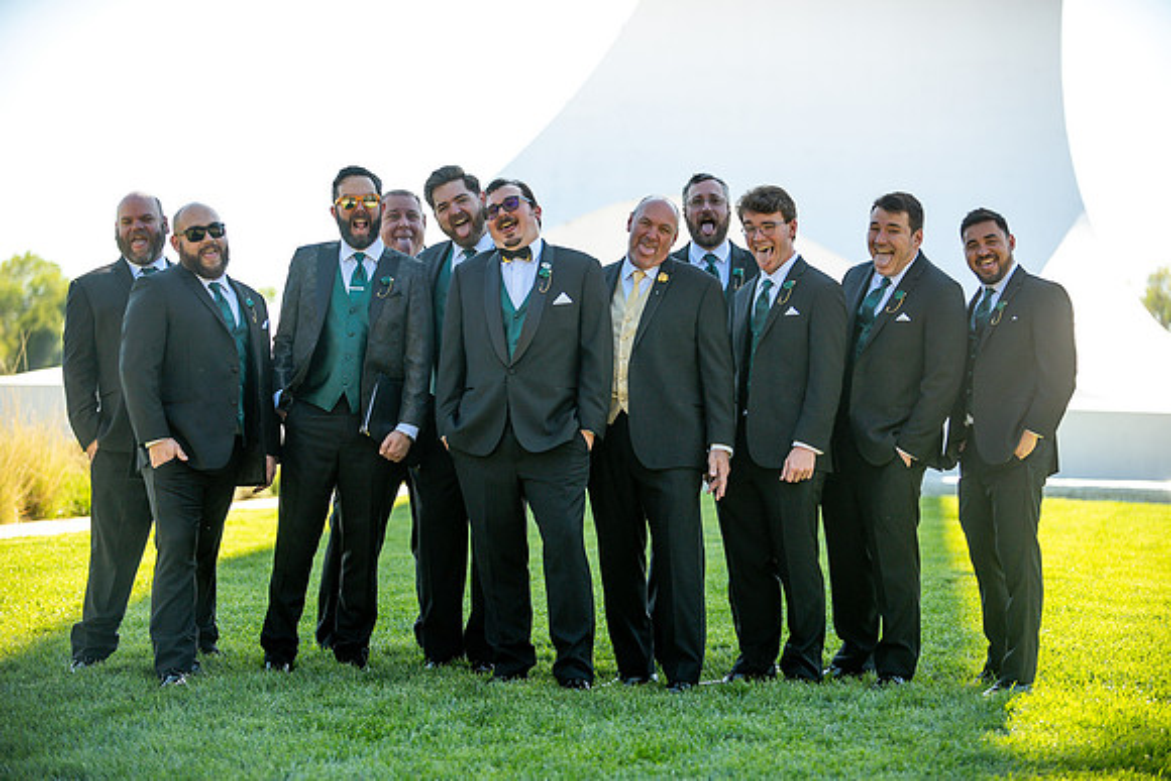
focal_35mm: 102
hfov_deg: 20.0
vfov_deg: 13.4
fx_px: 3318
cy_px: 390
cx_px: 586
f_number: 2.8
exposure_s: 1/1600
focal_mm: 102
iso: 400
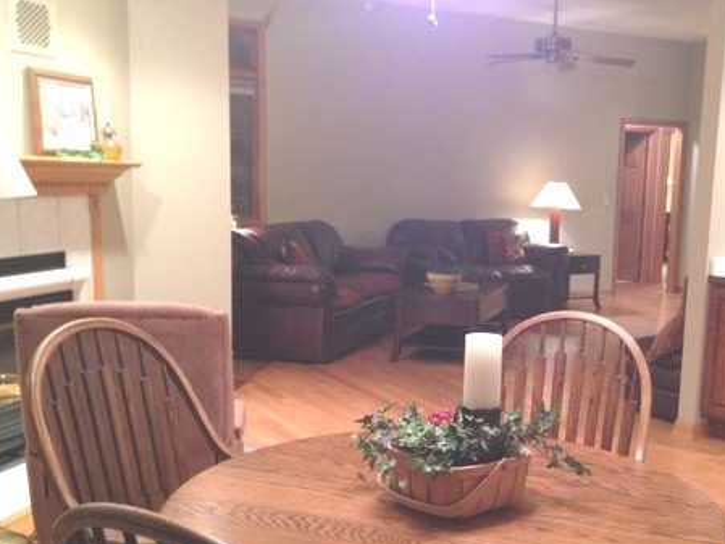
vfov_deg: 30.8
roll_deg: -2.0
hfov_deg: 40.2
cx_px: 451
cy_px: 334
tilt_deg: -9.3
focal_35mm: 47
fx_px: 985
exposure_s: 1/15
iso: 400
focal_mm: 4.12
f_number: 2.4
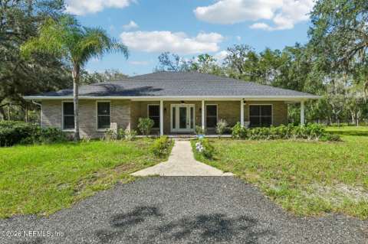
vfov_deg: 63.1
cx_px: 184
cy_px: 122
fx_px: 199
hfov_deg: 85.5
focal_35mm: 20
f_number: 8
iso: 400
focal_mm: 13
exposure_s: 1/640
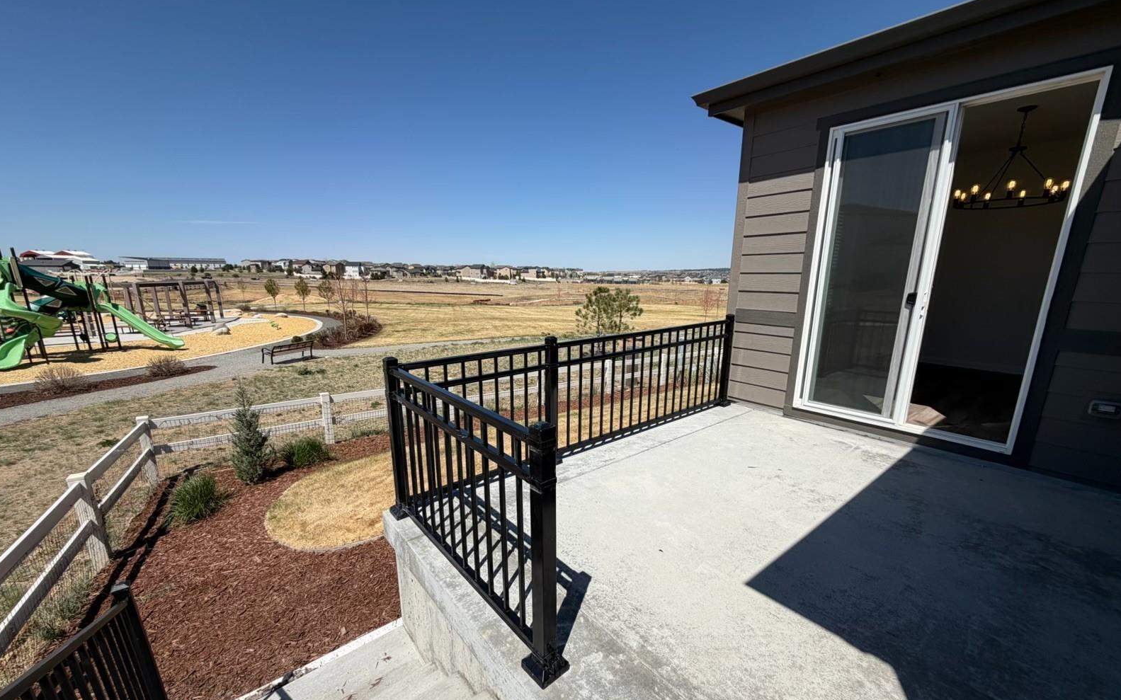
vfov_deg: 74.6
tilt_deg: -13.1
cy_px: 386
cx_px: 562
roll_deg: -0.5
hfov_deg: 101.5
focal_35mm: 15
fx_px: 458
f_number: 2.2
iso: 20
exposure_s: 1/1145
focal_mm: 2.22
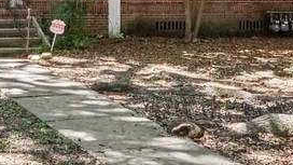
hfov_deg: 28.1
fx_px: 536
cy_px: -170
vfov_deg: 14.4
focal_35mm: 69
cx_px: -22
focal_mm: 14
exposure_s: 1/320
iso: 1250
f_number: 8
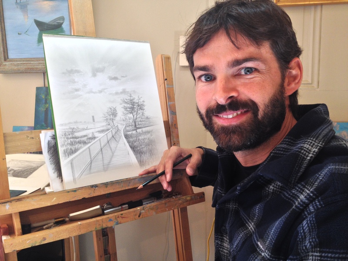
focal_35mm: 35
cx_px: 174
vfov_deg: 40.7
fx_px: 352
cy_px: 130
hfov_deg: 52.6
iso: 50
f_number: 2.4
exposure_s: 1/60
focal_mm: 4.28
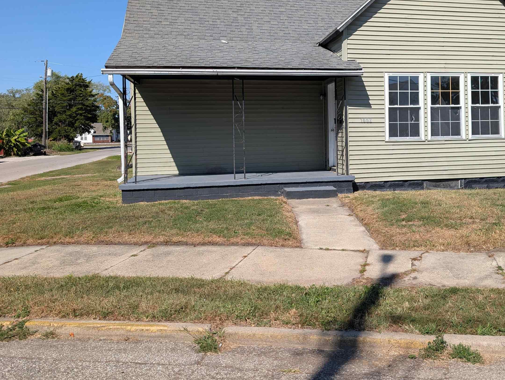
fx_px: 497
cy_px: 137
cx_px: 339
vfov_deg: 41.5
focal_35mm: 34
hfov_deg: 52.8
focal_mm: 6.9
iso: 19
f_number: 1.68
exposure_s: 1/1280
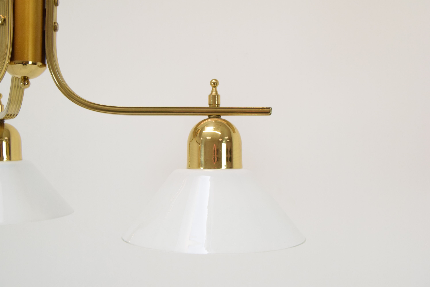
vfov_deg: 29.0
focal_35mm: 46
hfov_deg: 42.3
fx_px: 556
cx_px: 215
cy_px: 144
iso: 1600
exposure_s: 1/250
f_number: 8
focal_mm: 31
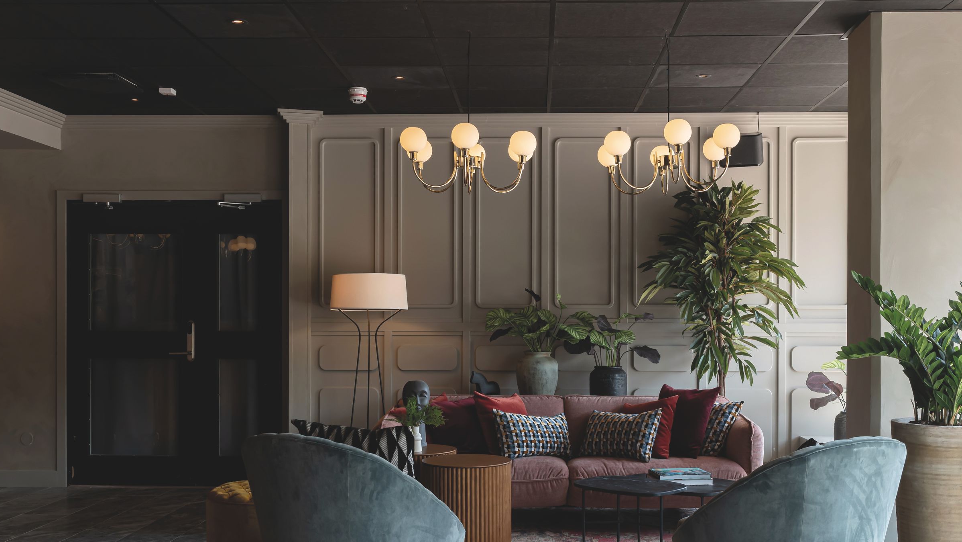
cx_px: 525
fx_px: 1020
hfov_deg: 50.4
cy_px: 323
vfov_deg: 29.6
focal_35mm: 40
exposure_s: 1/30
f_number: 8
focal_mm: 31
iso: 400
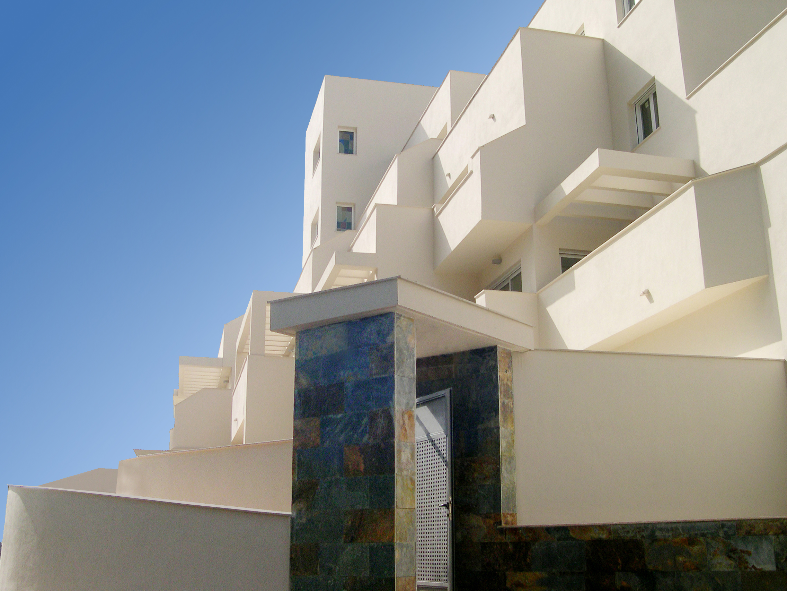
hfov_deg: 49.0
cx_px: 394
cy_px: 296
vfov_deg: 37.7
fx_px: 864
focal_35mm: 38
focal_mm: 8
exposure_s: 1/353
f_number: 7.6
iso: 100
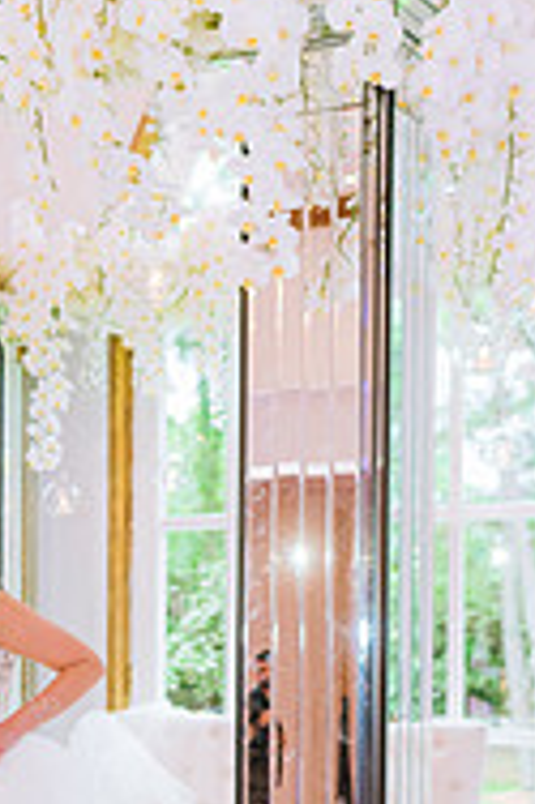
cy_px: 659
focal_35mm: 84
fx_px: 1876
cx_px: -51
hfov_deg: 15.8
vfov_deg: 23.8
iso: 800
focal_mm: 35
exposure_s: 1/125
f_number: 2.8
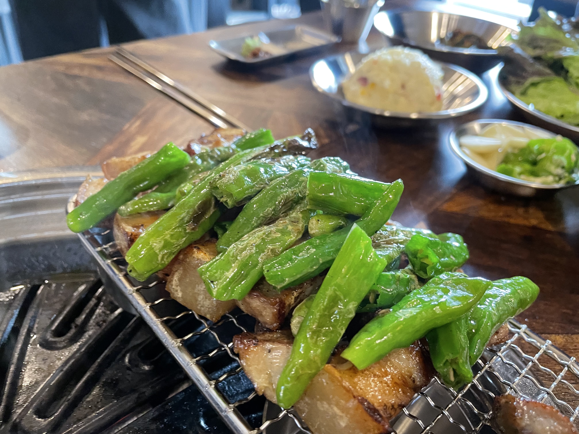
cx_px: 290
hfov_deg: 67.3
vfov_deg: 53.1
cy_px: 217
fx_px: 435
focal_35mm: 26
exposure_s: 1/60
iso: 320
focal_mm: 4.2
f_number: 1.6
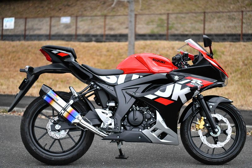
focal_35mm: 70
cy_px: 84
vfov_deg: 19.4
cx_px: 126
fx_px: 490
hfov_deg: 28.8
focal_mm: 70
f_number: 2.8
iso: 3200
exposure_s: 1/4000
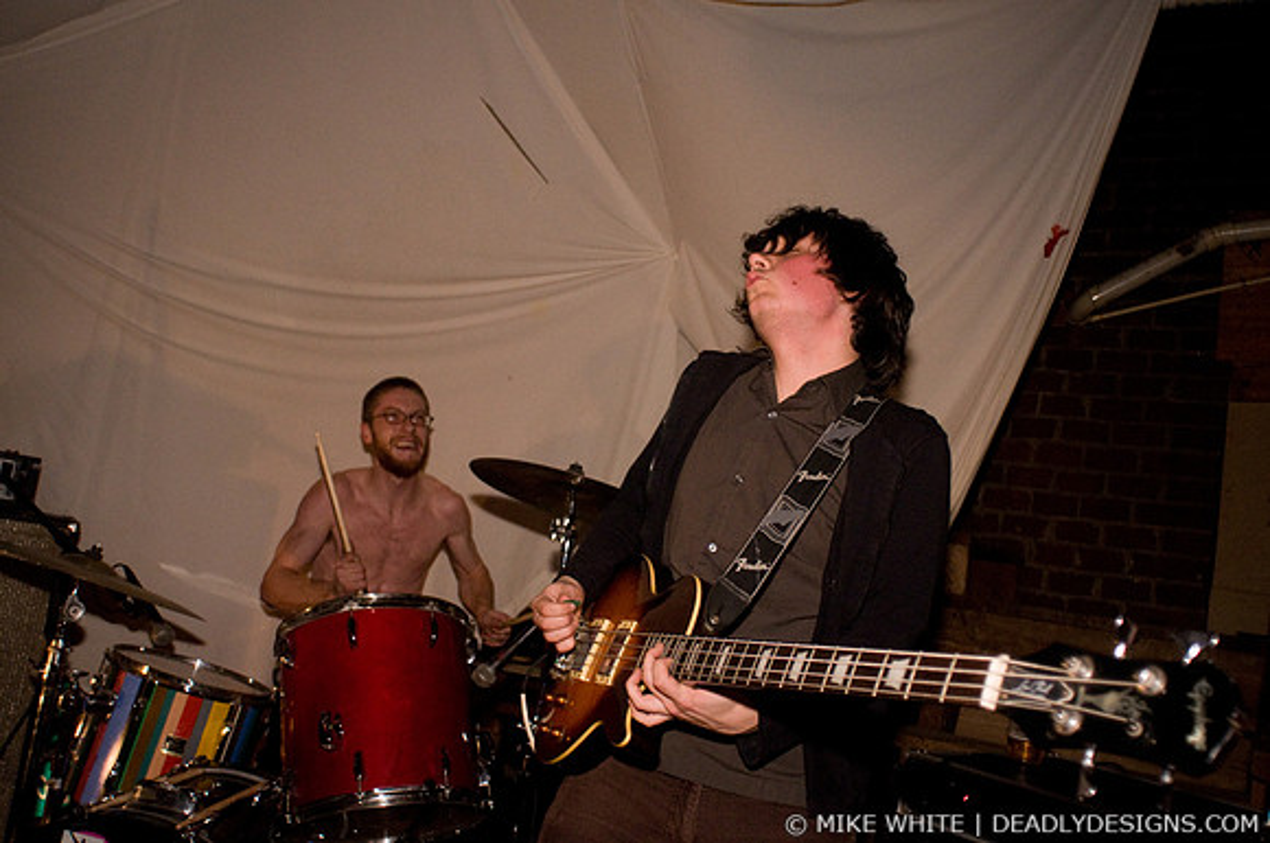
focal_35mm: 30
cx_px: 635
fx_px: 1057
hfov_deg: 62.0
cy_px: 422
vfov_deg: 43.5
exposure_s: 1/50
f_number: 2.8
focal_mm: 20
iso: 1250
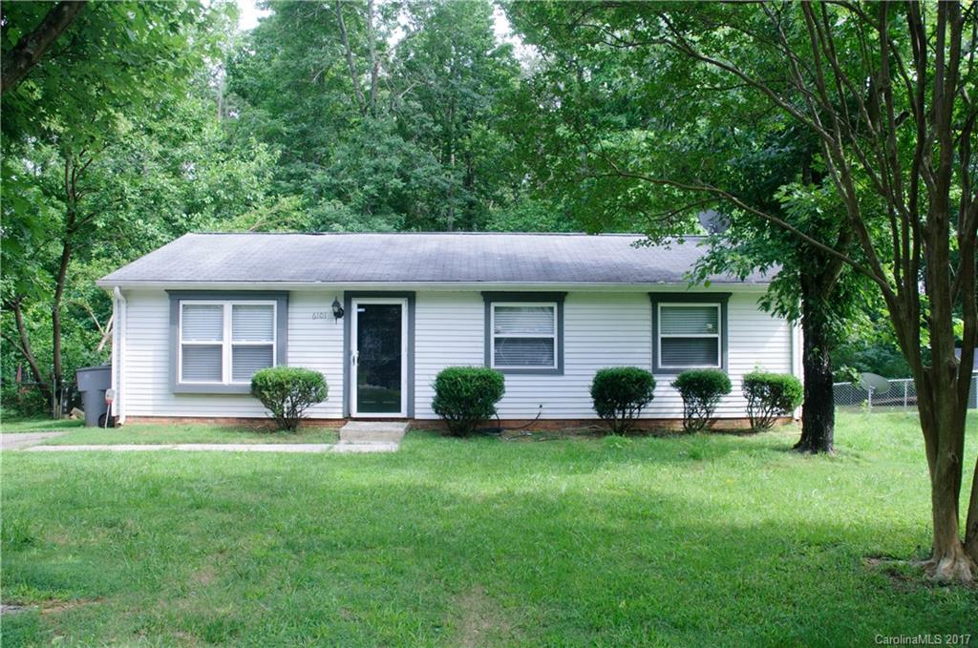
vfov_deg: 47.8
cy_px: 324
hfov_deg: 67.5
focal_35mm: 27
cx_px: 489
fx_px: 732
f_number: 9
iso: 400
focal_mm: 18
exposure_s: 1/100
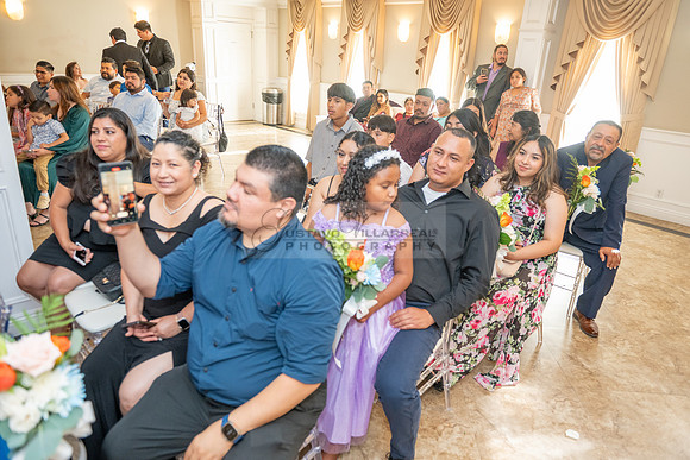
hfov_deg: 73.7
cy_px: 230
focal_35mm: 24
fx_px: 460
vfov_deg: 53.2
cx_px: 345
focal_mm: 24
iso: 1250
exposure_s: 1/200
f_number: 3.5
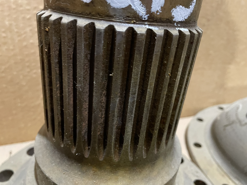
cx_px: 124
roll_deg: +1.5
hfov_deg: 67.3
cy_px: 92
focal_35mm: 26
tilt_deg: -26.4
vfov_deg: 53.1
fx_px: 186
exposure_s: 1/30
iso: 800
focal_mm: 4.2
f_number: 1.6
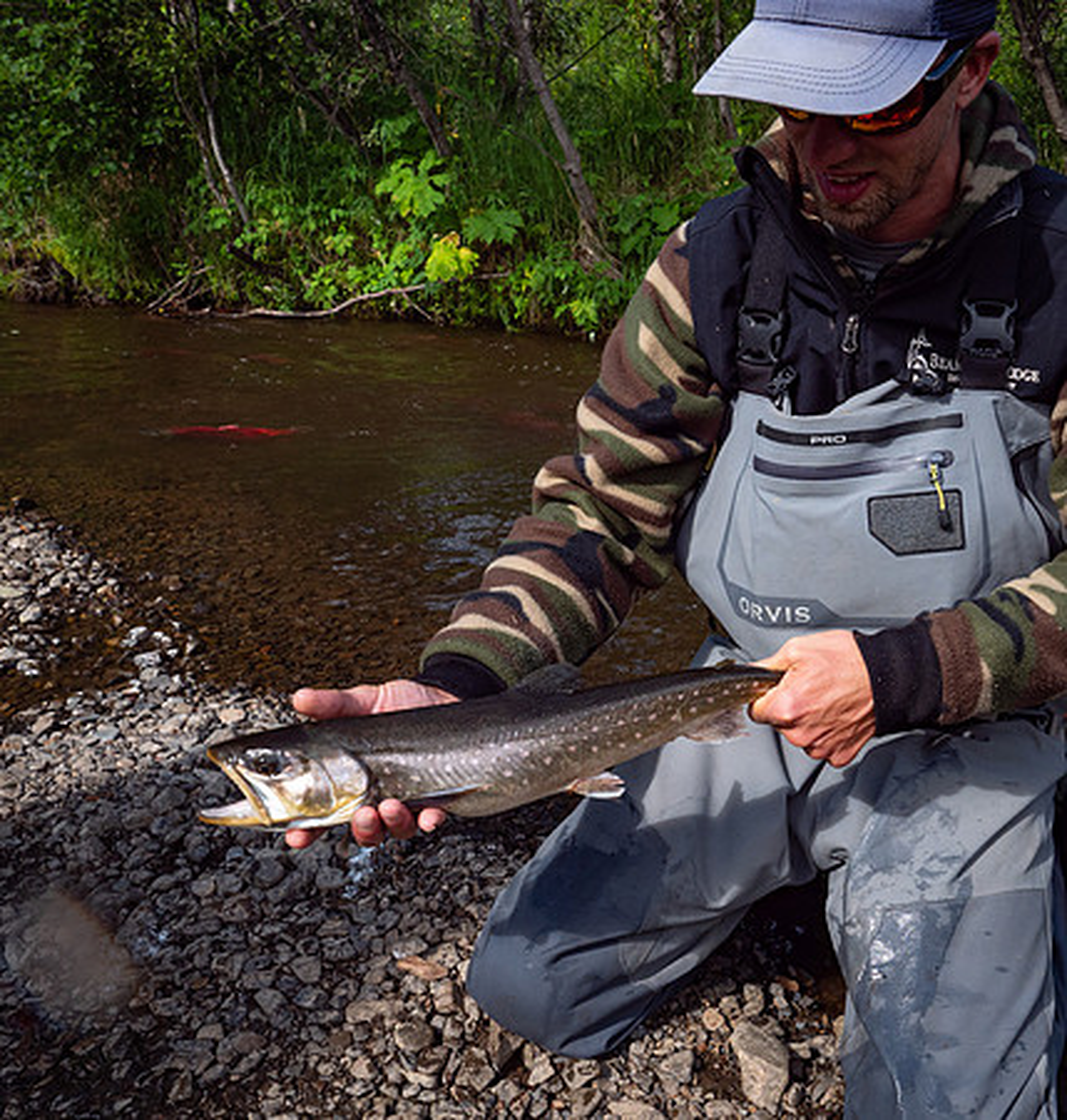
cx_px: 736
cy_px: 621
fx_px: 1198
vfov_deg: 50.0
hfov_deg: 47.0
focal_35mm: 34
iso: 250
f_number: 6.3
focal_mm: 12
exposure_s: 1/160
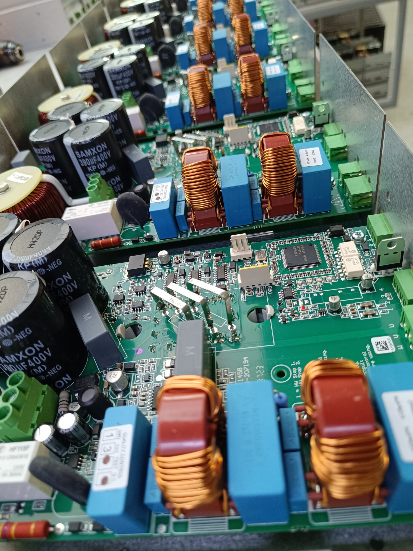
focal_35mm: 24
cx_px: 206
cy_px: 276
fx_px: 382
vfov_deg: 71.6
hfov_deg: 56.8
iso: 667
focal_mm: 5.59
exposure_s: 1/50.1
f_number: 1.88
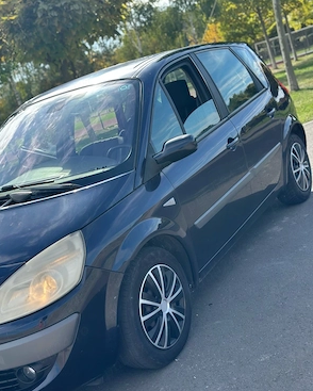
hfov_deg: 29.7
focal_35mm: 51
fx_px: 590
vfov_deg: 36.6
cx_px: 159
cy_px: 198
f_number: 1.78
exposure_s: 1/1953
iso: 80
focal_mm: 6.86
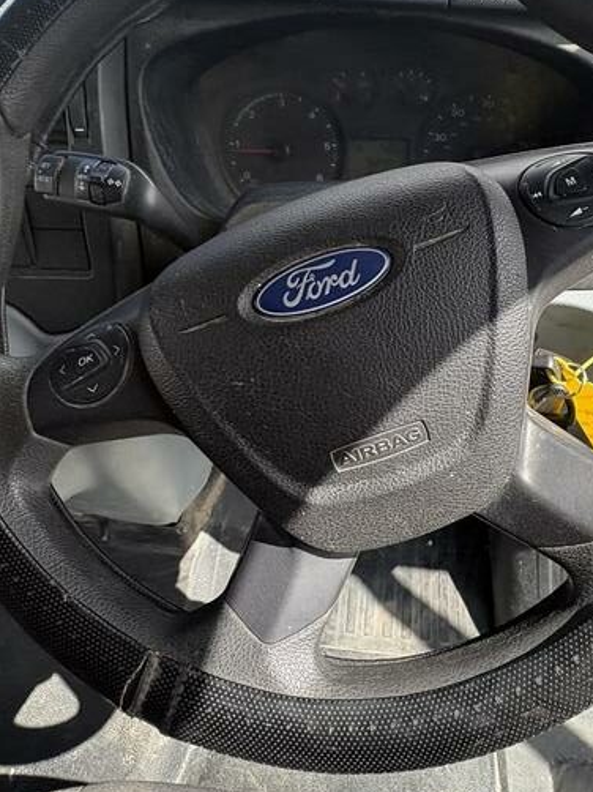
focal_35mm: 25
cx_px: 352
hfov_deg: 54.5
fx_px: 572
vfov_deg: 68.6
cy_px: 308
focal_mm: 2.22
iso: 64
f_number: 2.2
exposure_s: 1/337
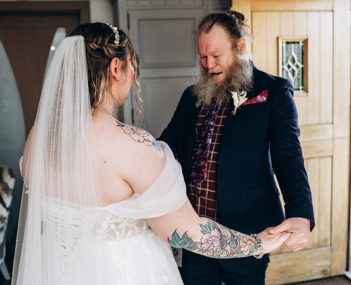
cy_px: 116
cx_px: 178
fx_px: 494
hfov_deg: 39.1
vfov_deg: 32.2
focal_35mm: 47
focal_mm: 35
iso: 320
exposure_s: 1/160
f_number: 2.5
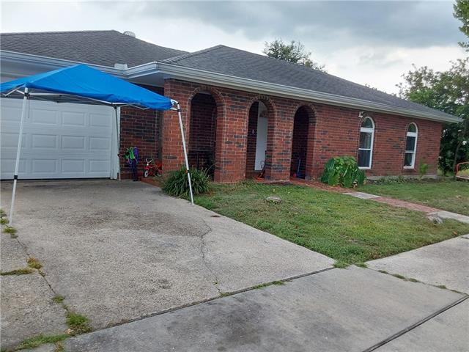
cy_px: 176
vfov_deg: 49.7
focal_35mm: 28
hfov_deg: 63.4
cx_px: 234
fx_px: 379
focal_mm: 2.91
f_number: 1.9
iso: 50
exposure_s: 1/310
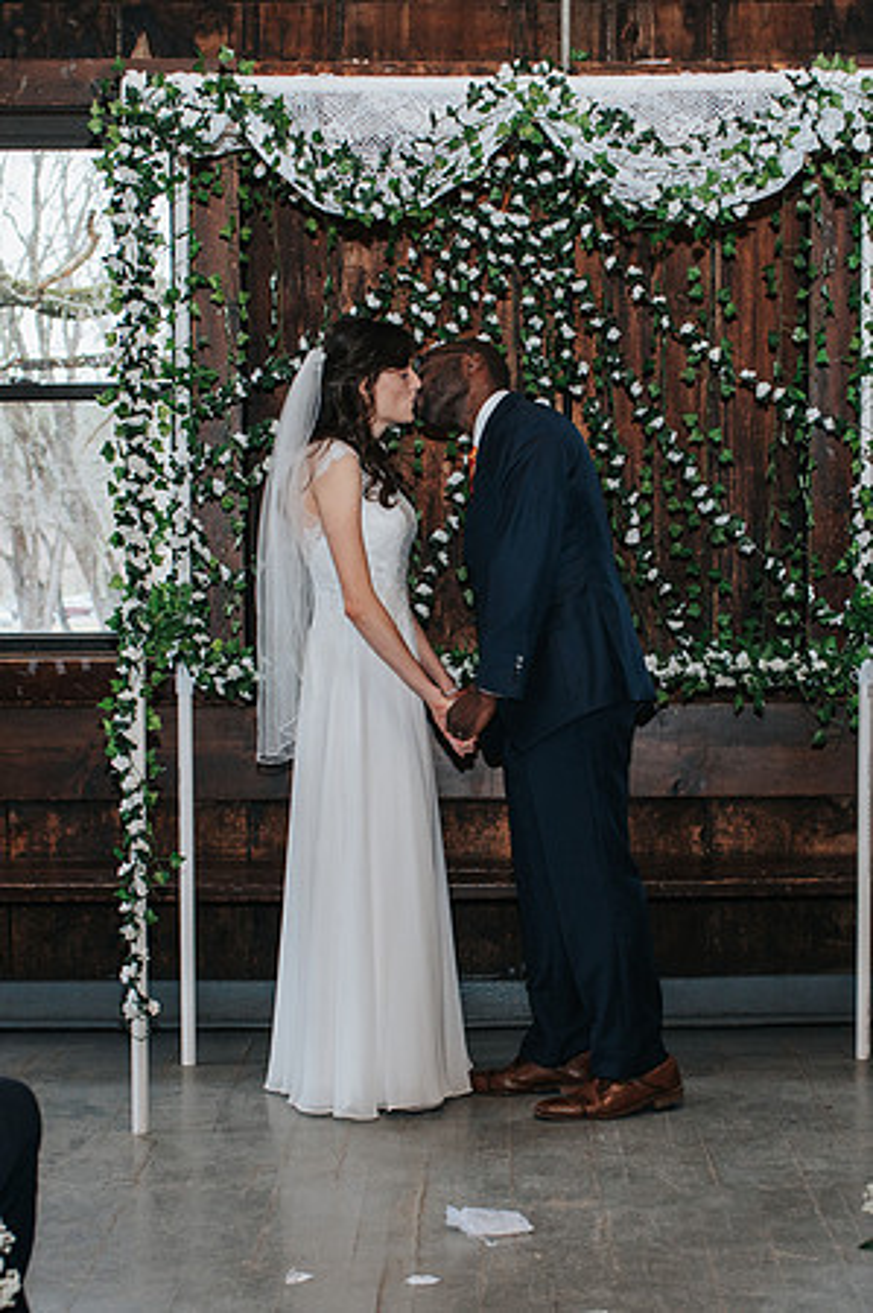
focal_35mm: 67
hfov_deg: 20.2
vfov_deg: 30.0
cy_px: 756
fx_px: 2446
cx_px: 526
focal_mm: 35
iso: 1000
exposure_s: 1/200
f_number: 3.2
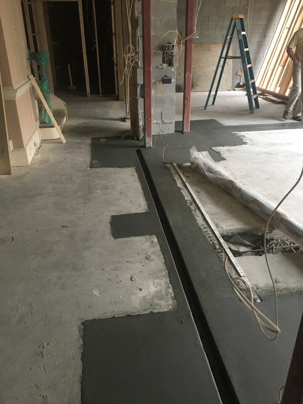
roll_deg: +1.8
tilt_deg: -25.6
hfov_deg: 48.2
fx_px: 338
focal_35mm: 29
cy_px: 202
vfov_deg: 61.7
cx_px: 152
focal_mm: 4.15
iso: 200
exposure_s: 1/17
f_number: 2.2
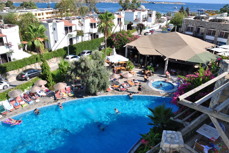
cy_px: 76
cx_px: 114
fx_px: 172
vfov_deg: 48.0
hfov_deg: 67.4
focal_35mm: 27
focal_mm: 18
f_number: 10
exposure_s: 1/400
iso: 250
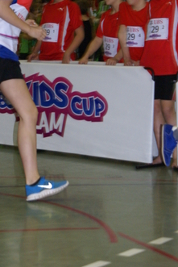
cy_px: 105
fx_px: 1089
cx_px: 56
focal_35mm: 147
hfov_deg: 9.3
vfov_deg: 13.9
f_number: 5.6
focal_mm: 60
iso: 800
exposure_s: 1/80
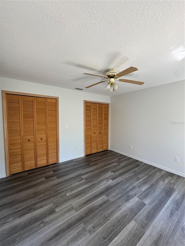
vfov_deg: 102.1
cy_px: 123
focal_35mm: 14
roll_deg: -0.1
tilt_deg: -3.2
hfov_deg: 85.7
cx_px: 92
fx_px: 100
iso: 200
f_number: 2.2
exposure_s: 1/99
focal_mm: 2.22
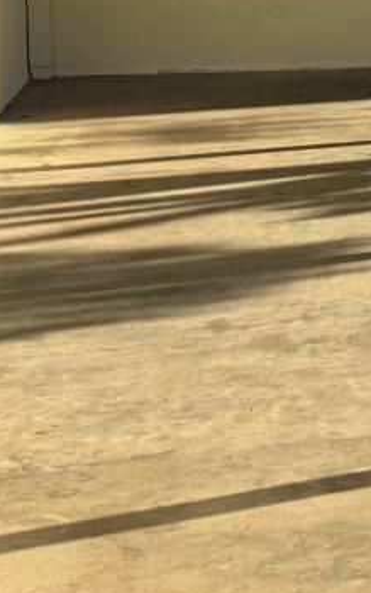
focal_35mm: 109
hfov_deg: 9.7
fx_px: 1762
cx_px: 1049
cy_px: -31
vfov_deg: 18.5
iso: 80
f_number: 1.78
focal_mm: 6.76
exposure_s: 1/1721
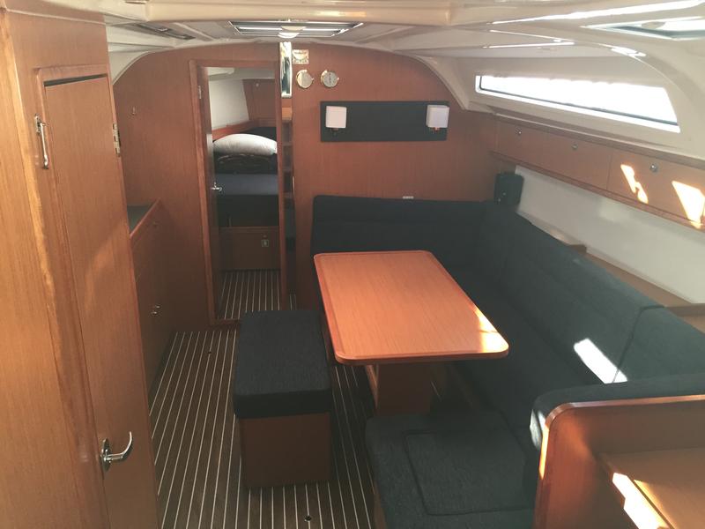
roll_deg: -1.2
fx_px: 591
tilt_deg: -19.7
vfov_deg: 48.2
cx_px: 352
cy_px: 264
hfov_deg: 61.7
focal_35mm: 29
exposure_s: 1/30
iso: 50
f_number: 2.2
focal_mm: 4.15
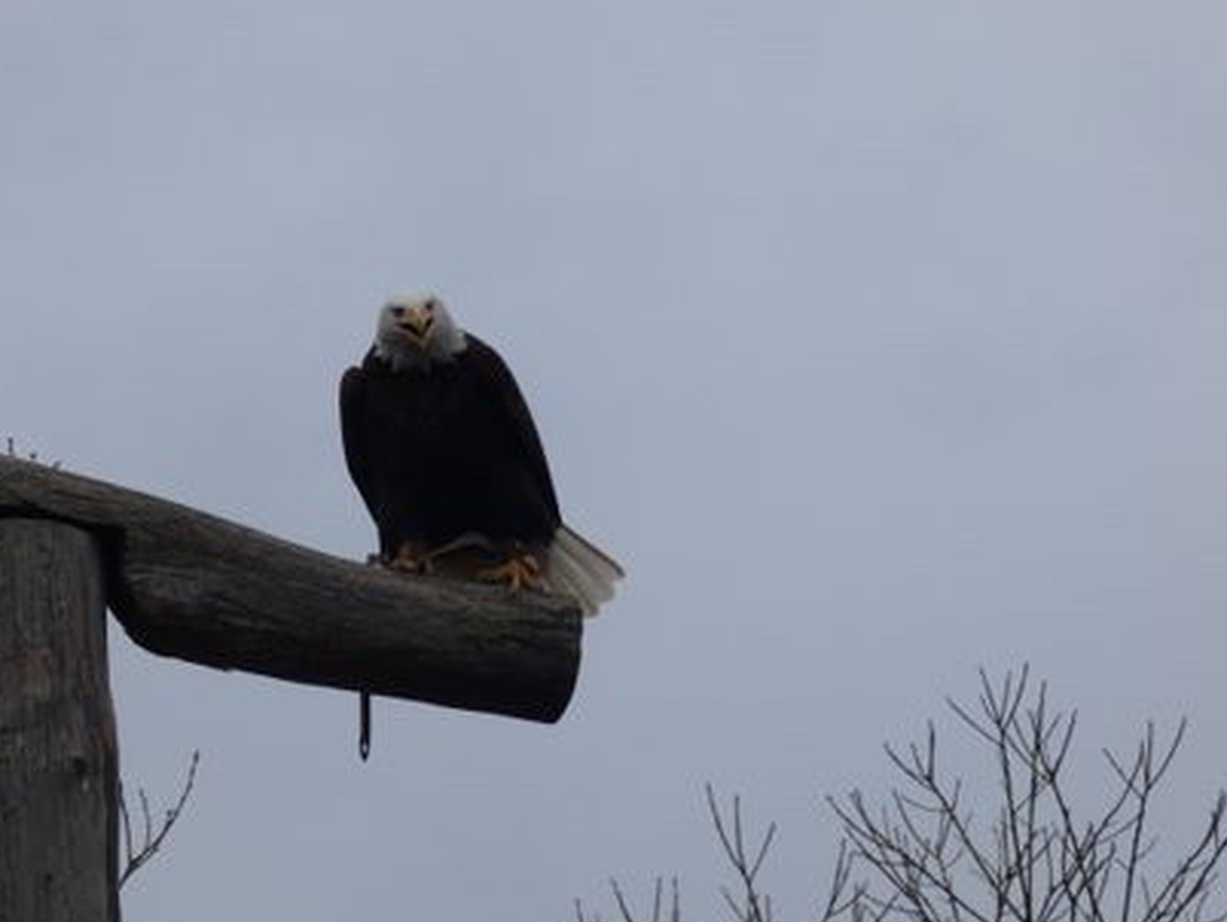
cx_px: 467
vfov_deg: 8.8
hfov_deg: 11.8
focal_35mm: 168
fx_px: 5958
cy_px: 357
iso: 80
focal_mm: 23.7
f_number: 5.2
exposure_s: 1/320
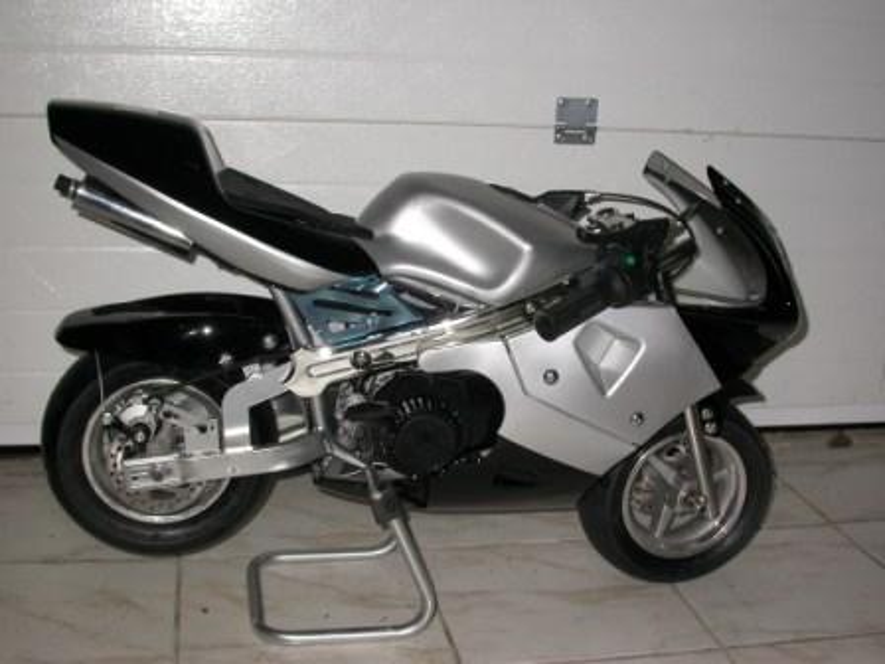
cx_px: 442
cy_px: 332
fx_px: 1150
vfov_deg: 32.2
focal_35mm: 45
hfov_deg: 42.1
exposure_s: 1/60
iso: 100
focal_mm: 9.5
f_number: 2.8
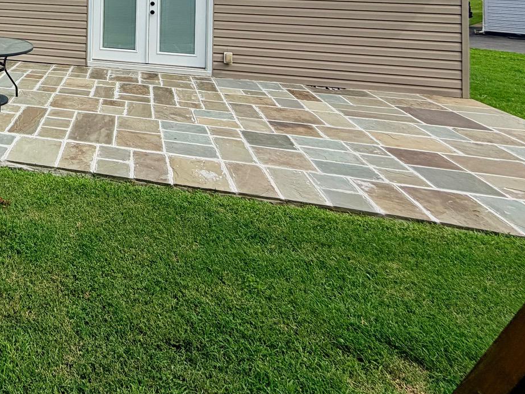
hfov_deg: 47.3
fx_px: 470
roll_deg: -1.9
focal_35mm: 31
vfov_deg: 37.9
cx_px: -13
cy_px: -39
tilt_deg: +2.5
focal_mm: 2.22
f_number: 2.2
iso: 20
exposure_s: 1/985
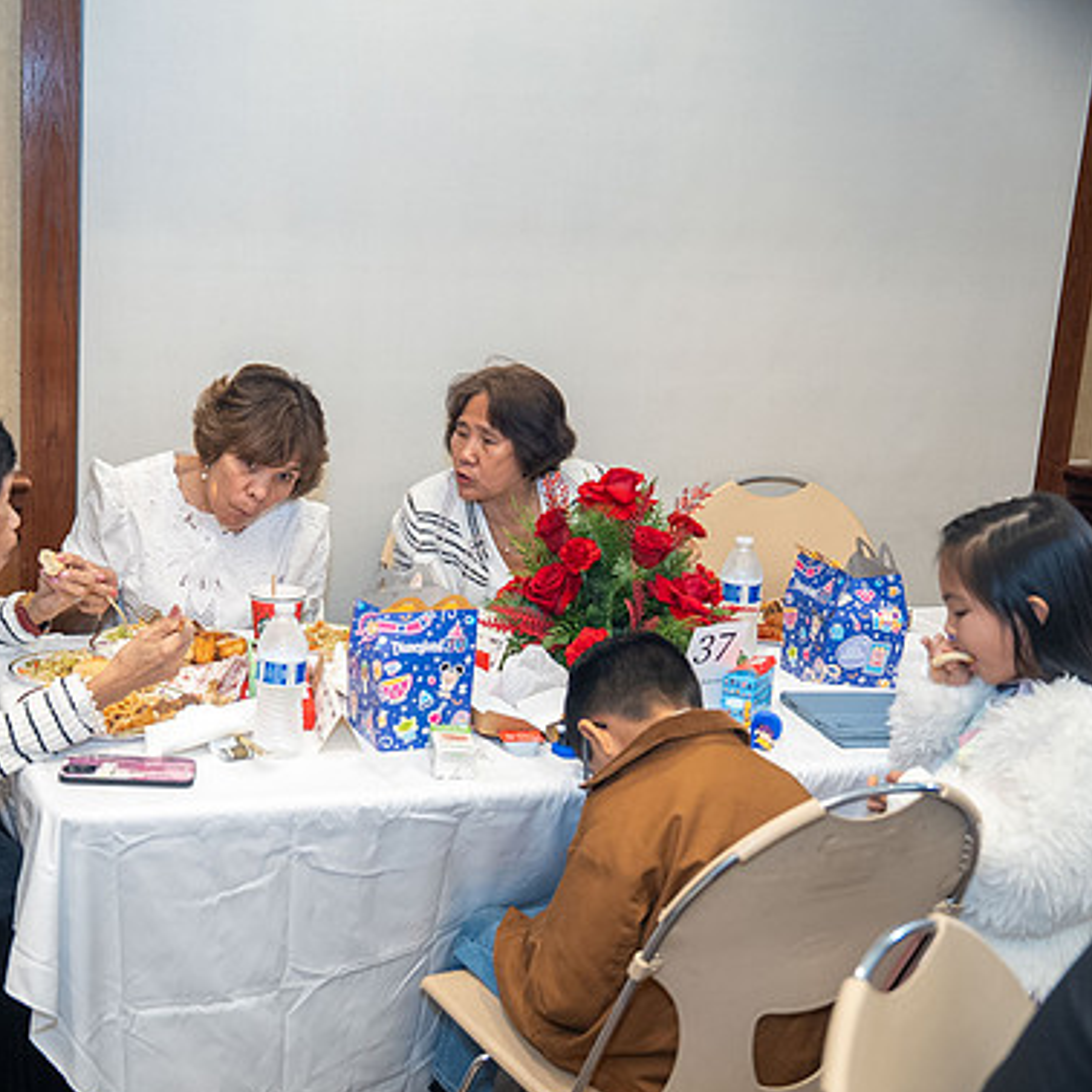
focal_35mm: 47
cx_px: 295
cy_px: 556
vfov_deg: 36.1
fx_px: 1677
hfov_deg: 35.4
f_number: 2.8
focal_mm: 36
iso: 1600
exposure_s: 1/100
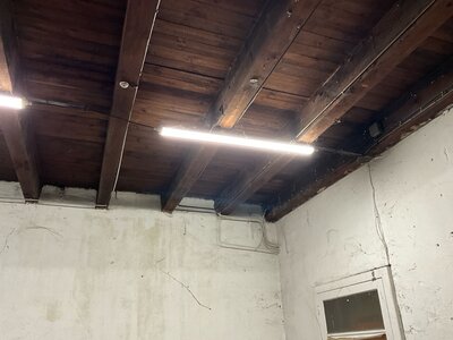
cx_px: 226
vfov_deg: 48.2
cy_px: 170
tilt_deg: +24.3
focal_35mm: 29
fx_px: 380
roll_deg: +1.4
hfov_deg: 61.7
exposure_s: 1/50
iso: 100
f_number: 1.8
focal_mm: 3
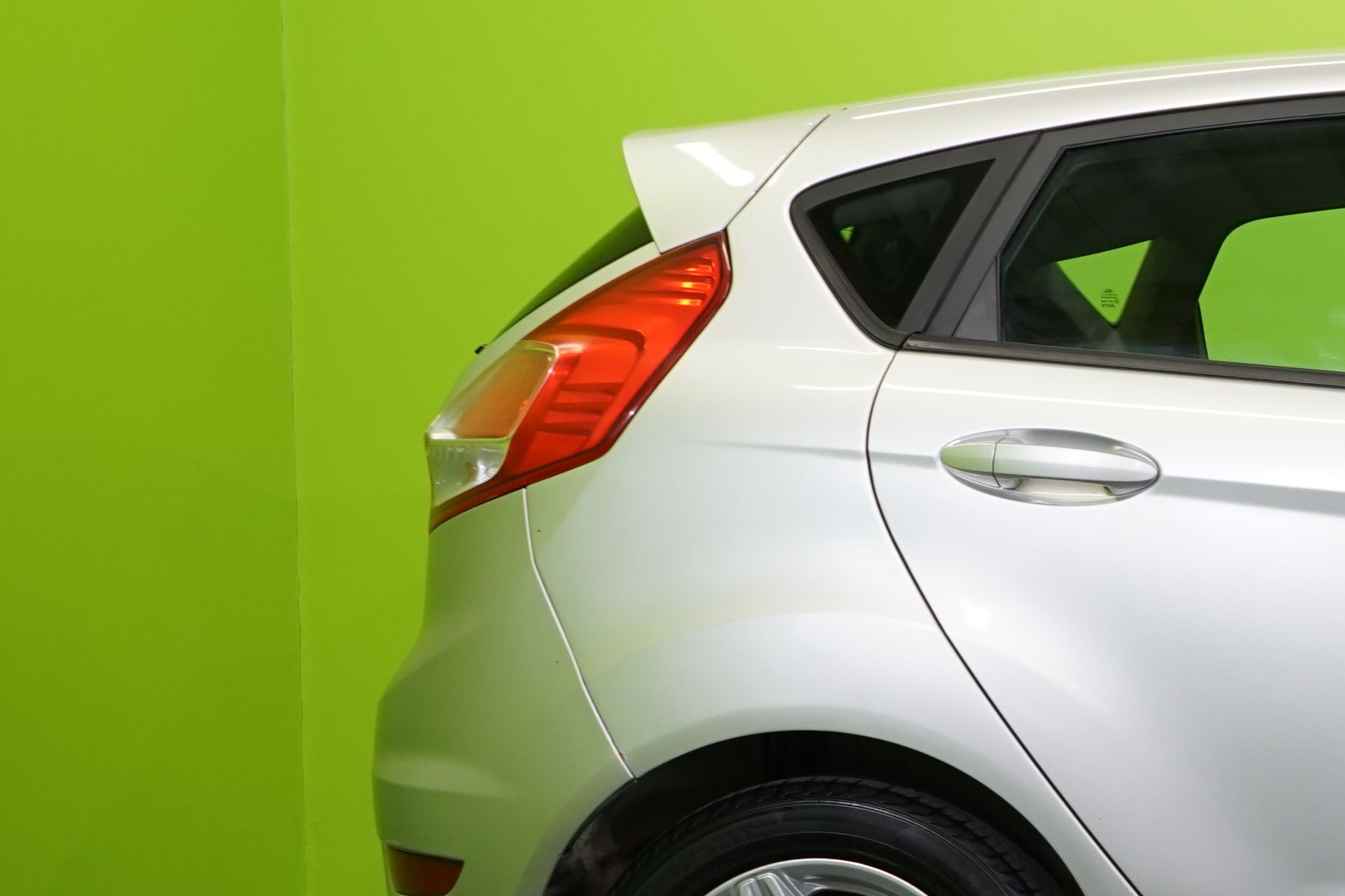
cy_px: 666
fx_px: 3922
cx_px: 1902
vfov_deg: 13.0
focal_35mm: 105
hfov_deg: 17.8
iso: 500
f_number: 6.3
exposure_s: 1/30
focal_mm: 34
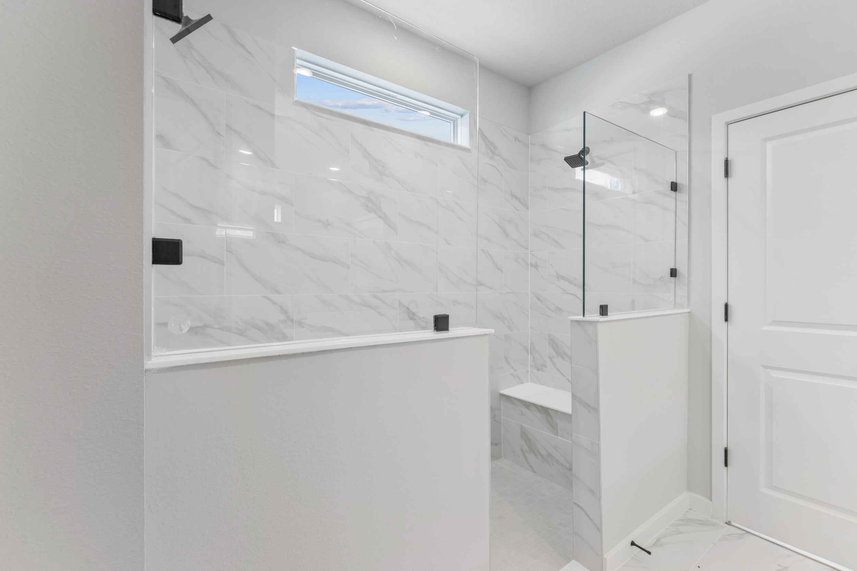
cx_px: 428
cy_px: 286
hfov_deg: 98.5
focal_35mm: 16
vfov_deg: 75.5
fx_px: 369
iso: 320
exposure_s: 1/5
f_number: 8
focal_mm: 15.5
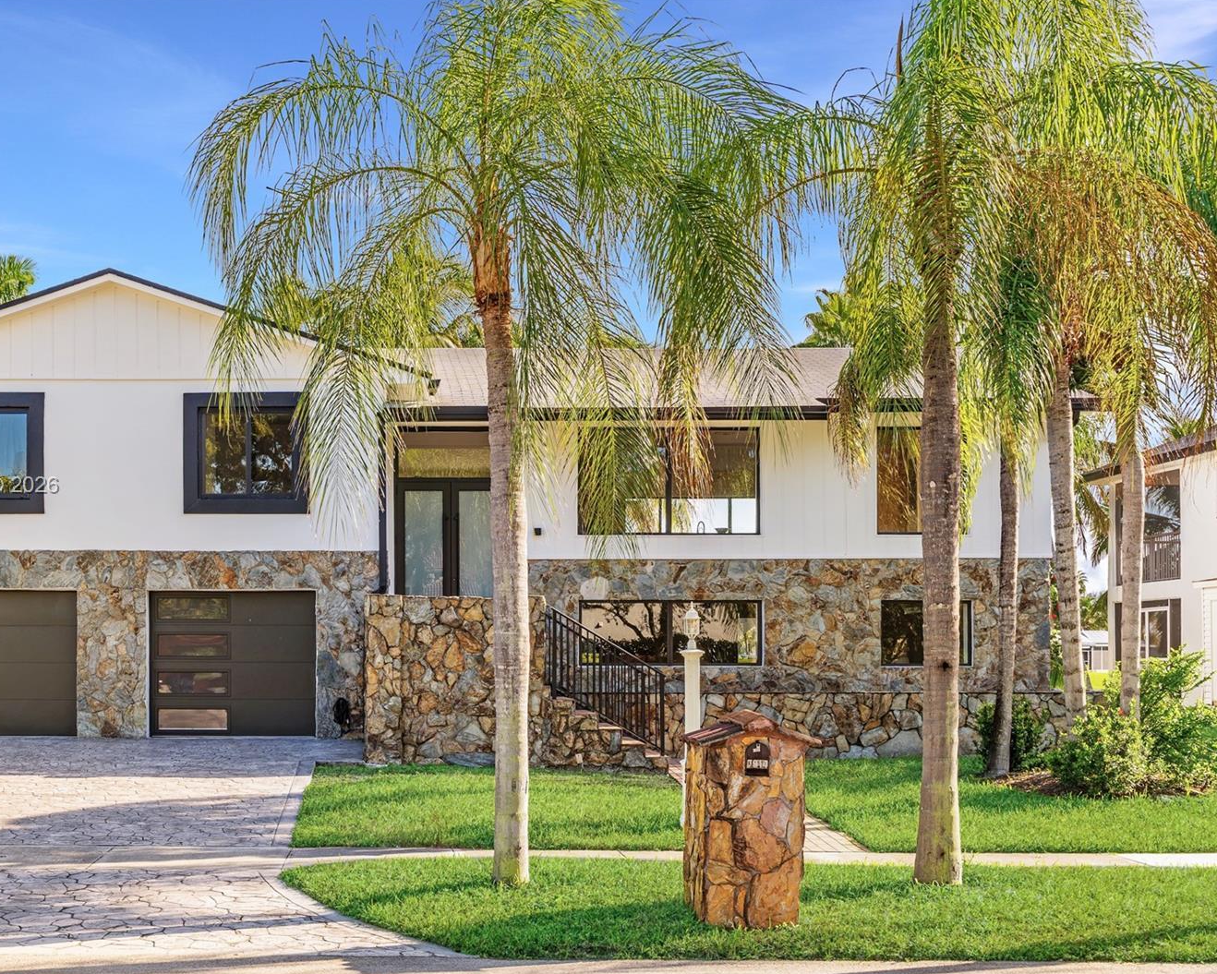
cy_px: 487
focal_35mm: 41
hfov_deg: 44.6
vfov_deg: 36.5
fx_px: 1477
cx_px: 510
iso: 80
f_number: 8
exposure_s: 1/125
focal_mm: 24
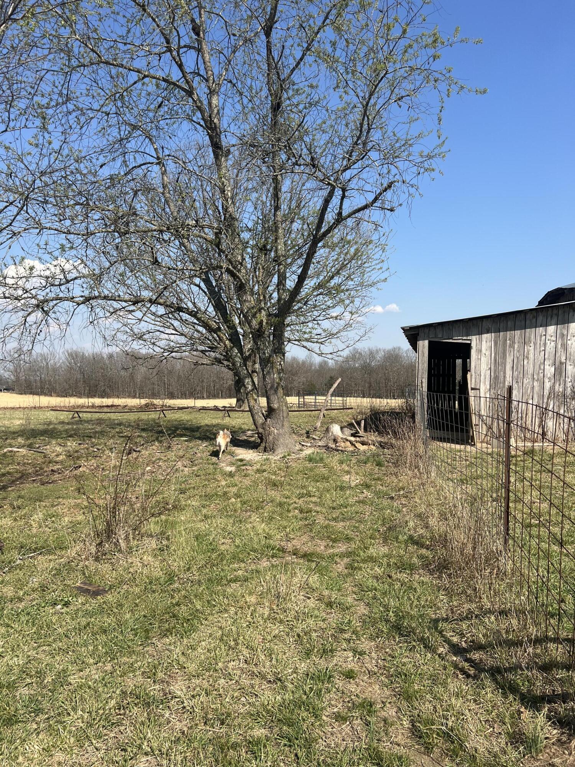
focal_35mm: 26
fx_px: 576
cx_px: 288
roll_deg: +1.6
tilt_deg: +2.9
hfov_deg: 53.1
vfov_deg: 67.3
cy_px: 384
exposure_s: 1/3831
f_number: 1.5
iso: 50
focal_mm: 5.7
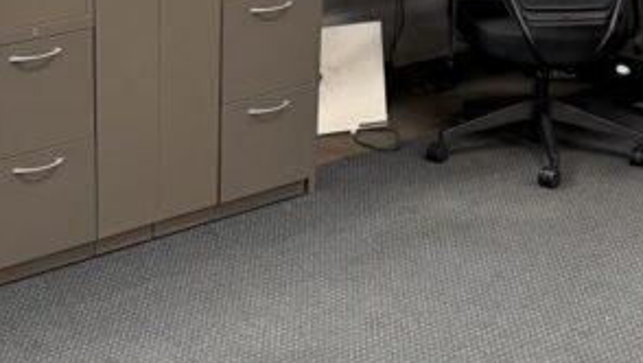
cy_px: 149
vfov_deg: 13.3
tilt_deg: -17.5
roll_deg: -0.7
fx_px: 1553
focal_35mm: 91
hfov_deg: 23.0
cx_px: 103
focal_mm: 6.76
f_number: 1.78
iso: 250
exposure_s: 1/60
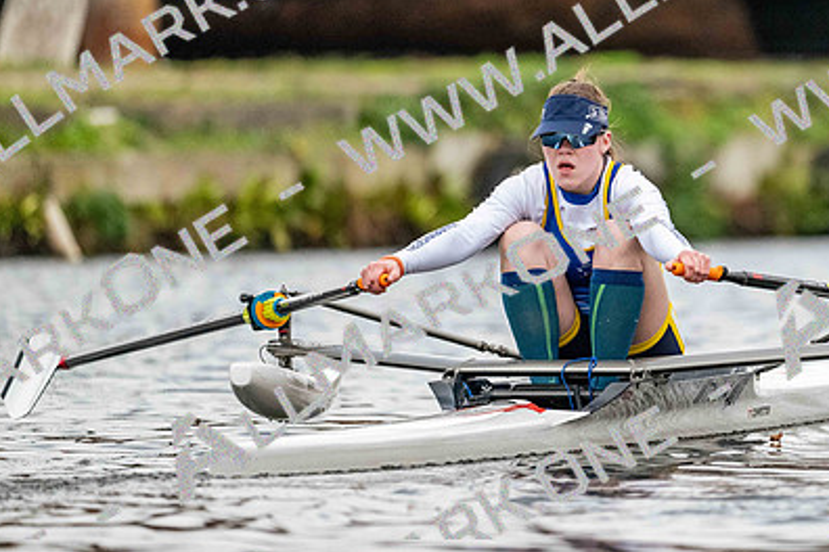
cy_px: 181
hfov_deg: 3.5
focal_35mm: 586
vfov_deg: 2.3
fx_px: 13493
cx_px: 597
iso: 5000
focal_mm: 400
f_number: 4.5
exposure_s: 1/2500
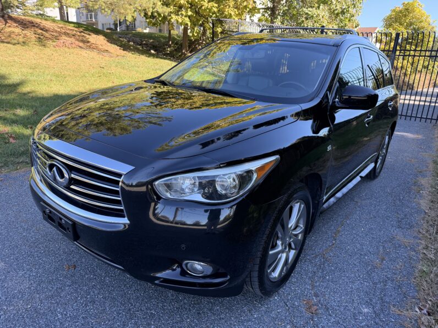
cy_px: 164
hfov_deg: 71.6
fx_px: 304
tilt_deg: -18.6
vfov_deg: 56.8
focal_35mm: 24
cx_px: 219
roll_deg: -2.4
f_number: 1.78
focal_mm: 6.76
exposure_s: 1/421
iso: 100
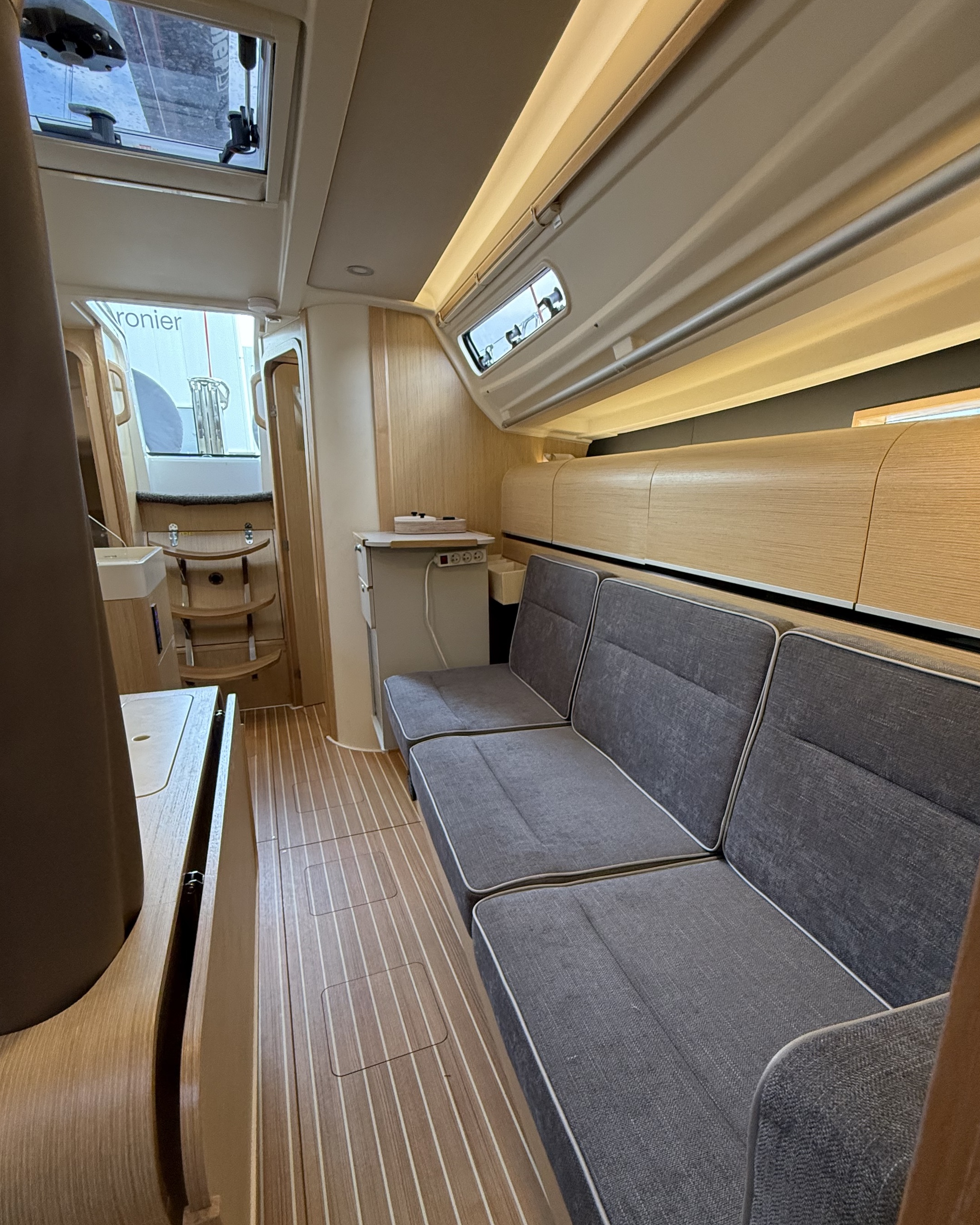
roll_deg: +1.4
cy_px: 659
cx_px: 504
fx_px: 616
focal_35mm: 17
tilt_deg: -15.4
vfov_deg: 89.5
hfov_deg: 76.9
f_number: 2.2
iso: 250
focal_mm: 2.22
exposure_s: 1/117
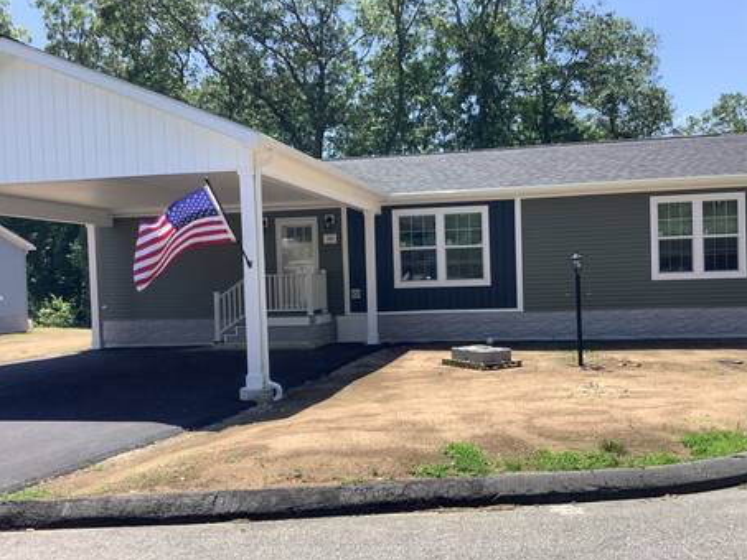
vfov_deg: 40.7
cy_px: 306
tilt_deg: -2.6
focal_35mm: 35
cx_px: 420
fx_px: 755
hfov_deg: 52.5
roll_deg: +0.0
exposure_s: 1/799
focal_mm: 3.3
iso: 25
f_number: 2.4
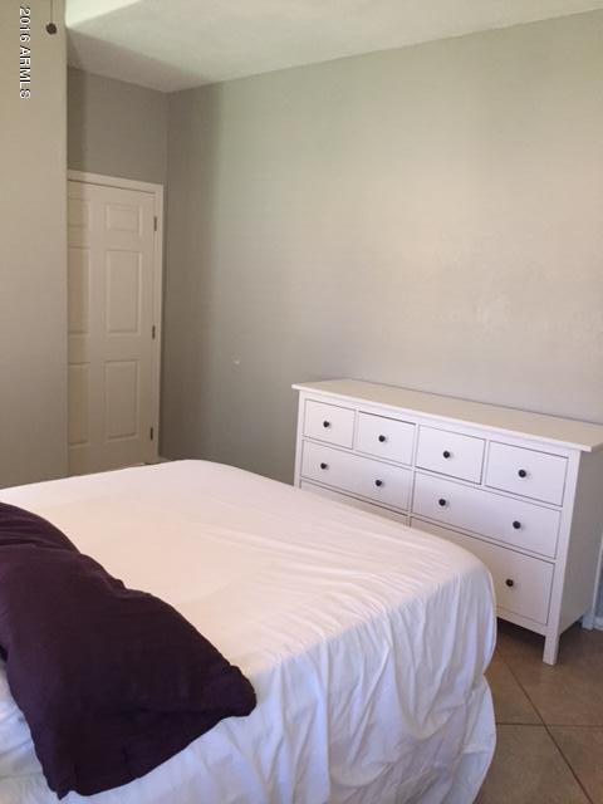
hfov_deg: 48.2
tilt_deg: -9.3
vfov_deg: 61.7
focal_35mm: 29
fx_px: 674
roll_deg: -4.1
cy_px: 402
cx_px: 302
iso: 160
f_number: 2.2
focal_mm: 4.15
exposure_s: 1/30
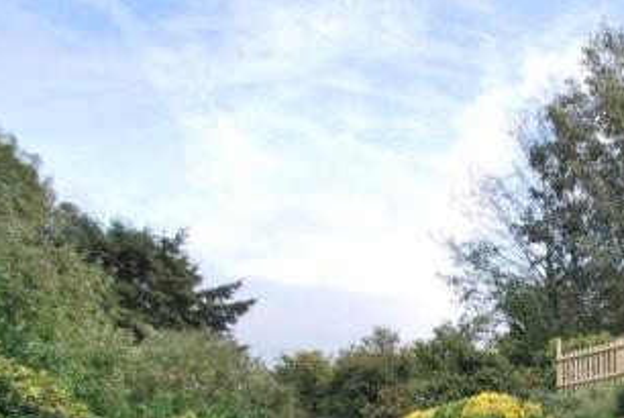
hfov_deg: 50.2
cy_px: 443
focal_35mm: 32
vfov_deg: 36.0
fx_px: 555
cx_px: 590
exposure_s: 1/125
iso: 100
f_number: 5.6
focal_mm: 10
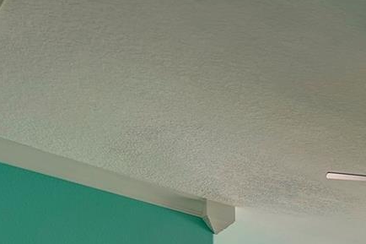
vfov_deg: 18.4
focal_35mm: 59
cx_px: 521
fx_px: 600
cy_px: 428
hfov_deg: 26.5
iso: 400
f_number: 5.6
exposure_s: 1/25
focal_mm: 16
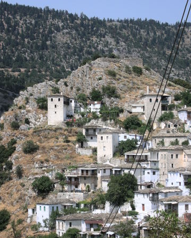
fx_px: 932
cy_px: 111
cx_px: 96
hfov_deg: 11.7
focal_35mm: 132
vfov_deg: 14.6
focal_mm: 26.3
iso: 64
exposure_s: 1/236
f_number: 5.8
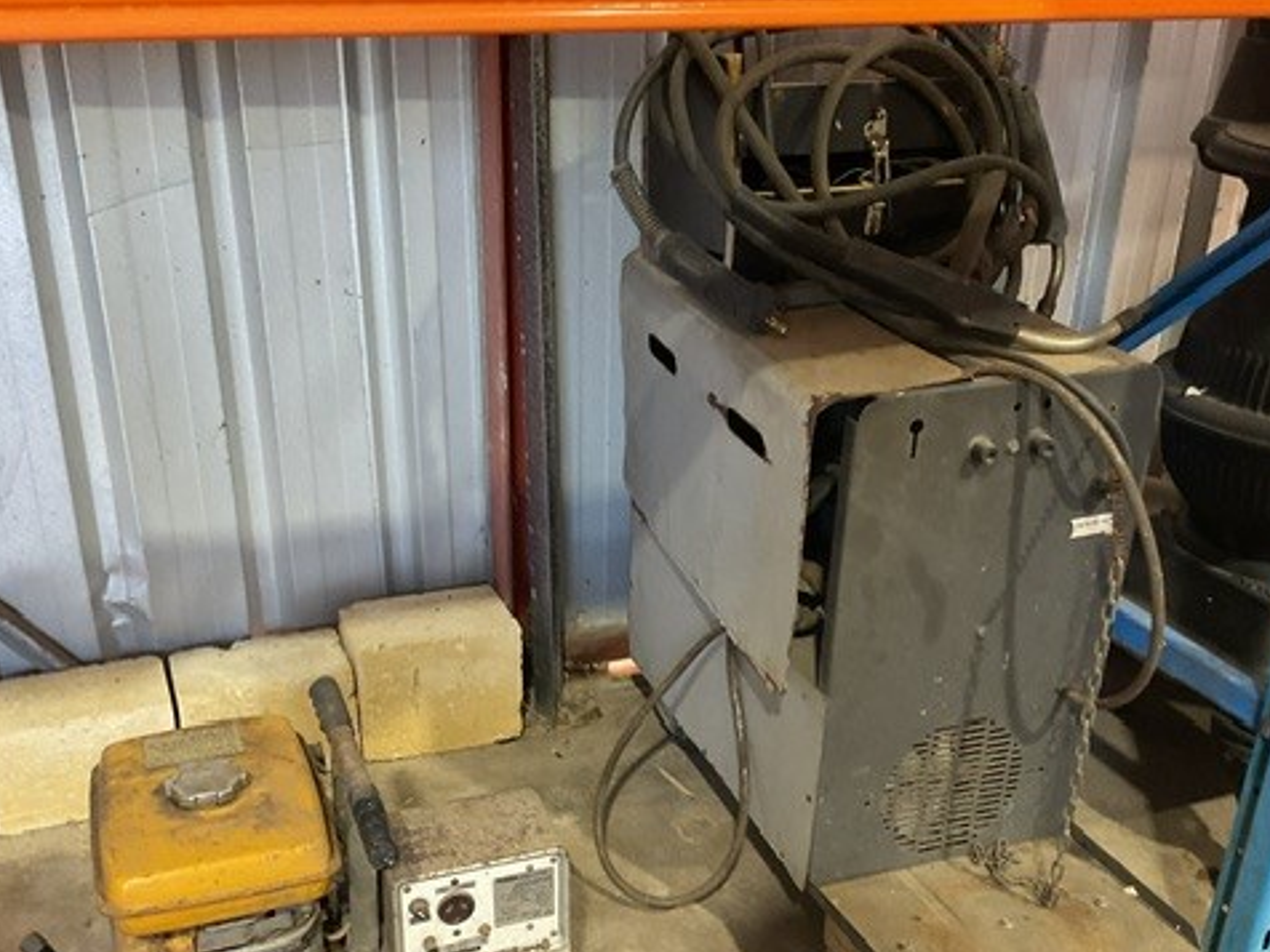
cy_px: 616
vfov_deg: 36.5
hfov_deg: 47.9
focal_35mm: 39
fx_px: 1431
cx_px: 619
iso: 200
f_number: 1.8
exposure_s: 1/50
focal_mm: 3
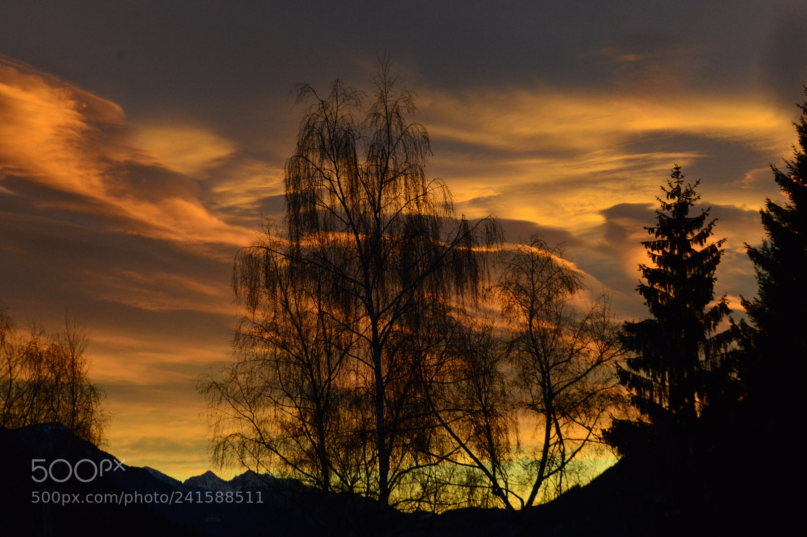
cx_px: 404
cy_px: 268
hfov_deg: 24.6
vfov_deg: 16.5
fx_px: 1848
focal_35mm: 82
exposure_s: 1/100
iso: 900
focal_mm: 55
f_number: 9
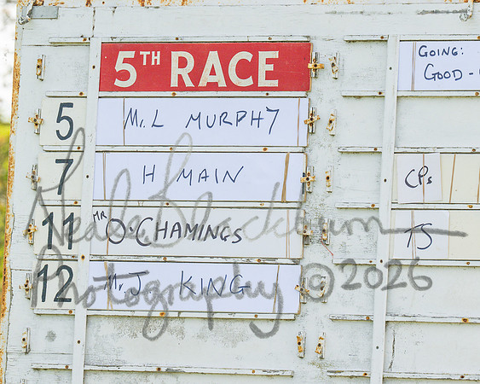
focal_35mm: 344
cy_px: 176
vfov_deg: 4.5
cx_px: 282
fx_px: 4887
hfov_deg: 5.6
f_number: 8
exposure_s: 1/640
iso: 400
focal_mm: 180
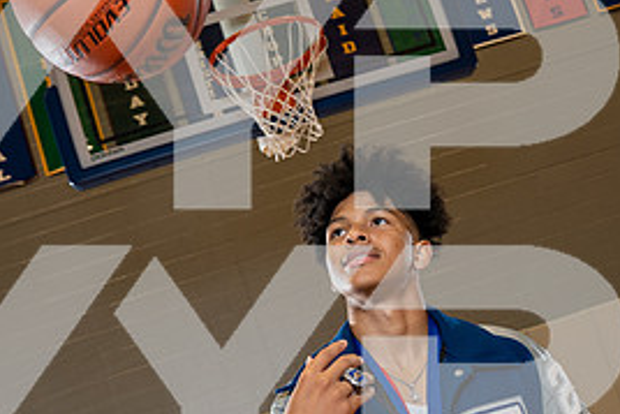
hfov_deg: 38.2
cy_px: 369
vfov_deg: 25.3
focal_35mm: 52
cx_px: 317
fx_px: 896
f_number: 4
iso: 400
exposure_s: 1/125
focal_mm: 24
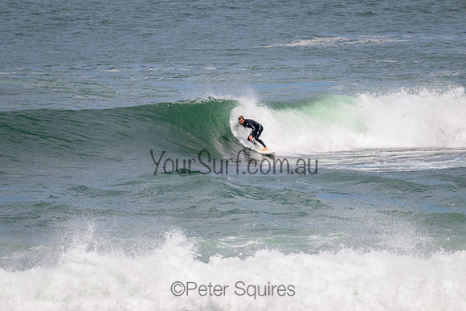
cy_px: 167
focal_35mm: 1101
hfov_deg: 1.9
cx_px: 232
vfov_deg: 1.3
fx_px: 14250
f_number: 11
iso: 560
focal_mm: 800
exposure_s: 1/2000
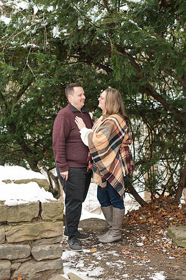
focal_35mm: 50
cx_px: 93
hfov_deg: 26.9
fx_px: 388
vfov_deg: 39.6
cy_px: 140
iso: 640
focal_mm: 50
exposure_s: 1/320
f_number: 2.8
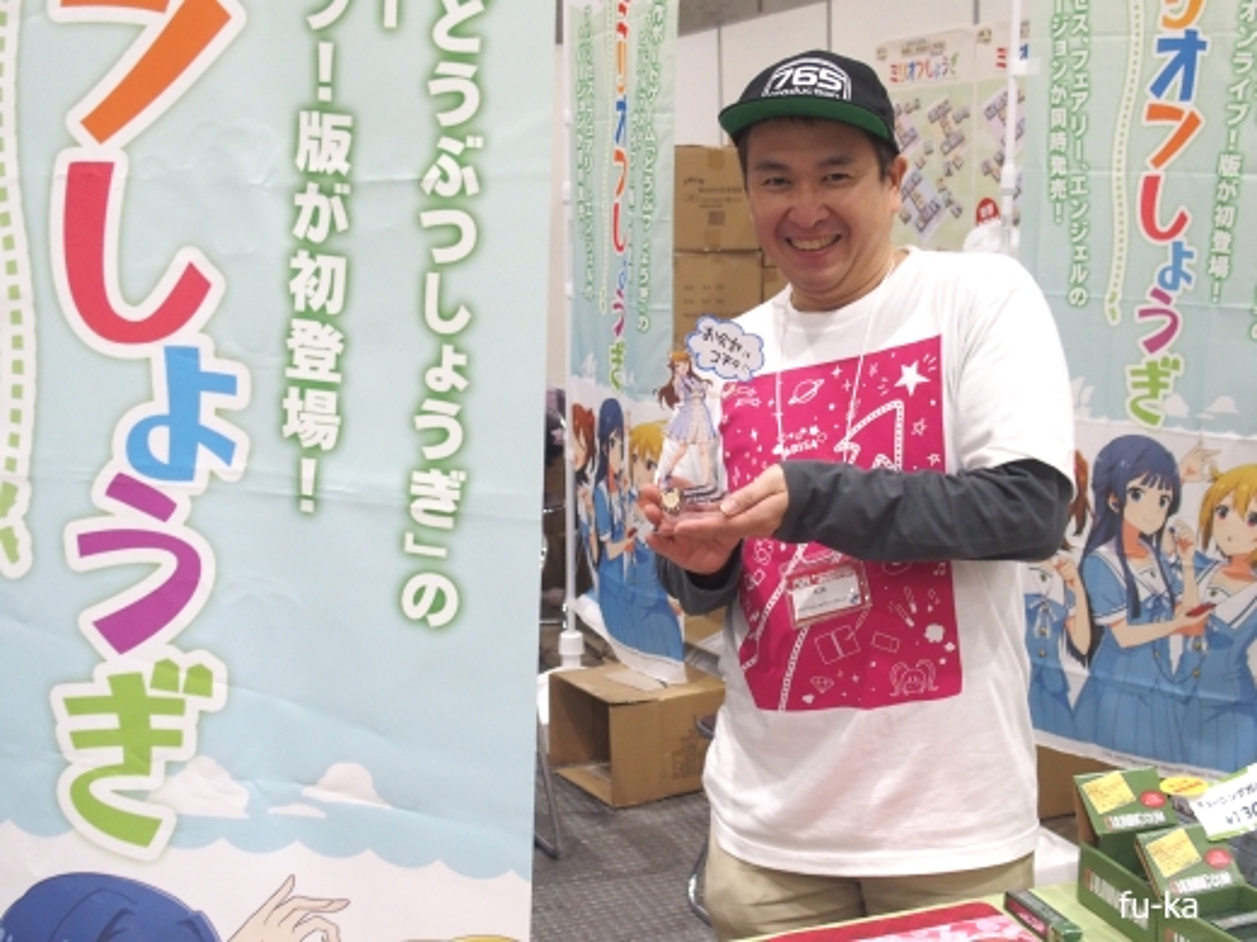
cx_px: 628
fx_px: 1670
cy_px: 471
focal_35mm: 46
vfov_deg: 31.5
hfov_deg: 41.2
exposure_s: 1/50
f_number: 2.8
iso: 640
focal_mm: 9.8
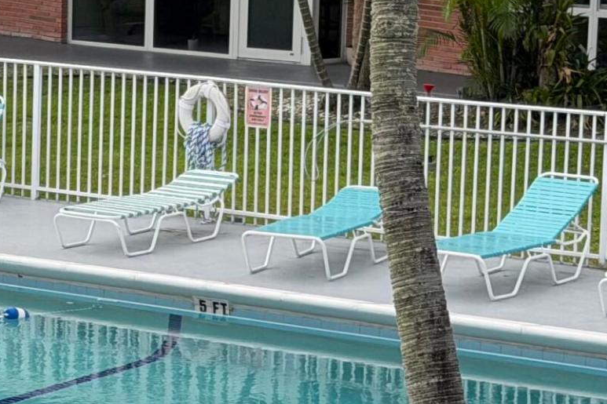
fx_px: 3135
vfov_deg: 7.4
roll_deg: +0.3
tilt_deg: -11.6
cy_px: 324
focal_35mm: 186
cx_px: -110
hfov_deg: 10.9
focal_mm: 6.76
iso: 80
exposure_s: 1/2494
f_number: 1.78
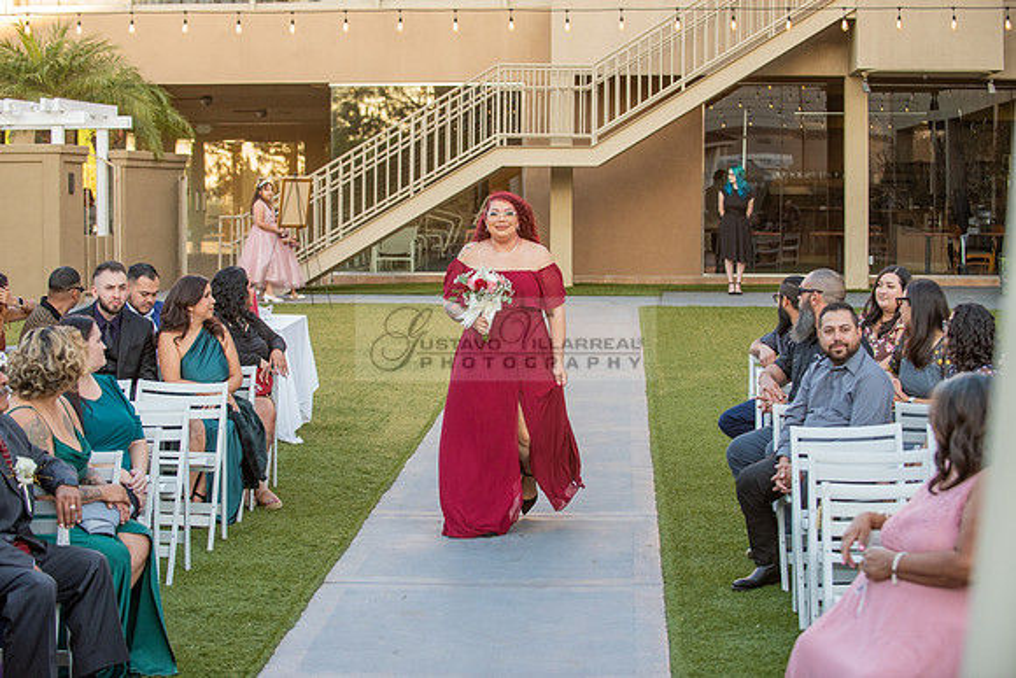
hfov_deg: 25.4
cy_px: 339
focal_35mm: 80
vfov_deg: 17.1
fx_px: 2258
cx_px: 508
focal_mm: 80
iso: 800
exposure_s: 1/320
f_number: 4
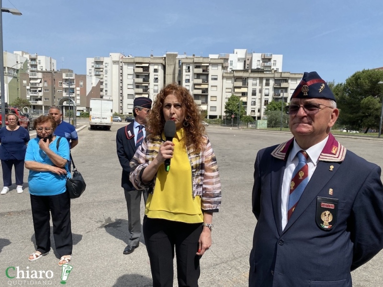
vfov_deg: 53.1
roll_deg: -1.9
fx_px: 288
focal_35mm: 26
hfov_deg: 67.3
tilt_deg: -6.4
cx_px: 192
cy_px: 144
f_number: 1.8
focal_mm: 4.25
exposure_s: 1/3125
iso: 32
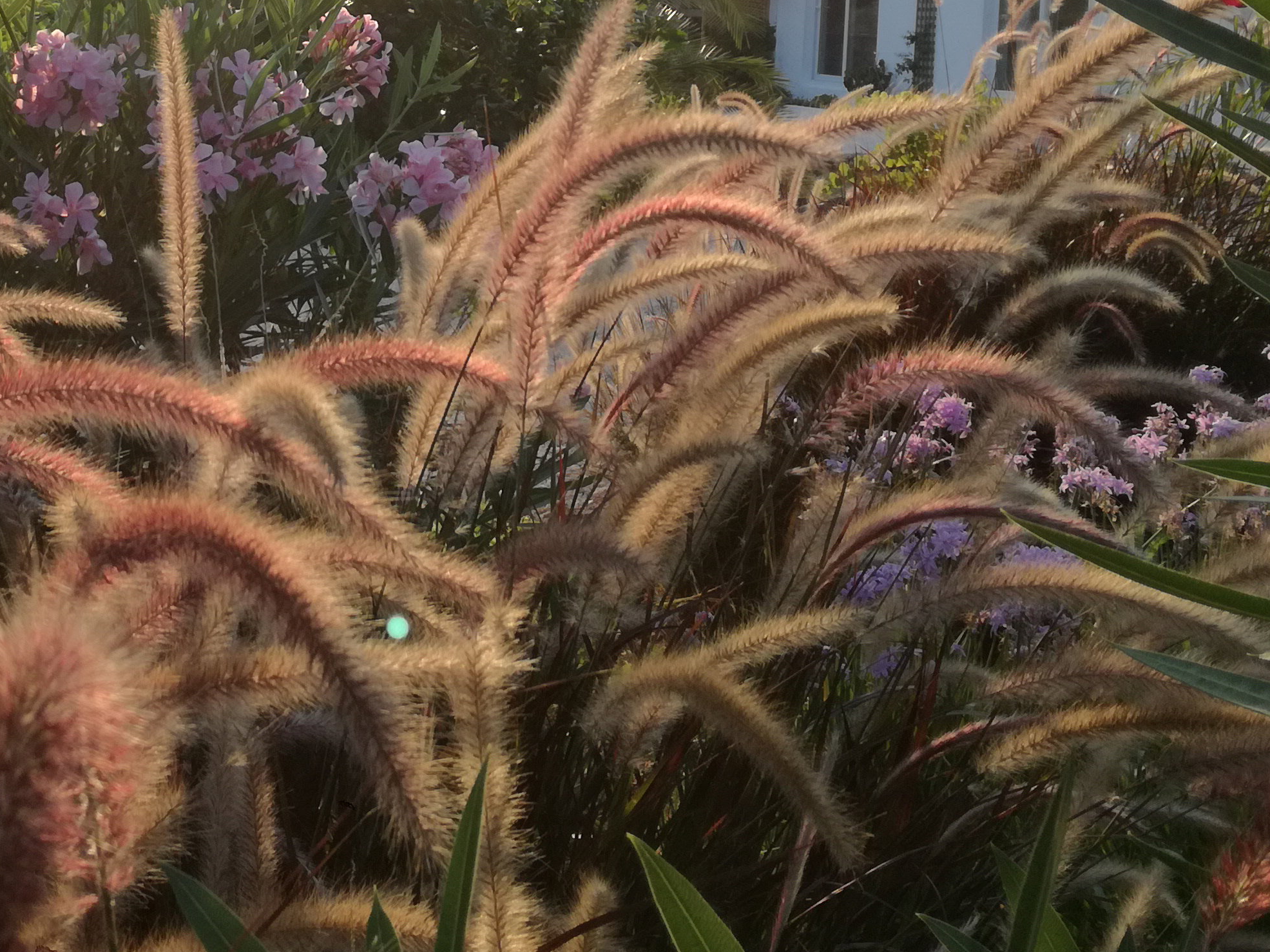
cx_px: 295
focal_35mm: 57
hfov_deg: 33.0
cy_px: 47
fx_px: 2091
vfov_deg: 24.7
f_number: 2
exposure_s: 1/597
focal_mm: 3.79
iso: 50
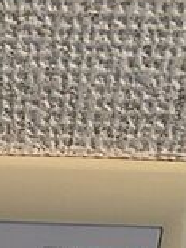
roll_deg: -1.7
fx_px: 638
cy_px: 361
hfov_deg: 16.1
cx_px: -22
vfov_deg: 19.5
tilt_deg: -31.0
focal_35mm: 89
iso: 80
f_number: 2.2
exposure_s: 1/33
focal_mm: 4.15
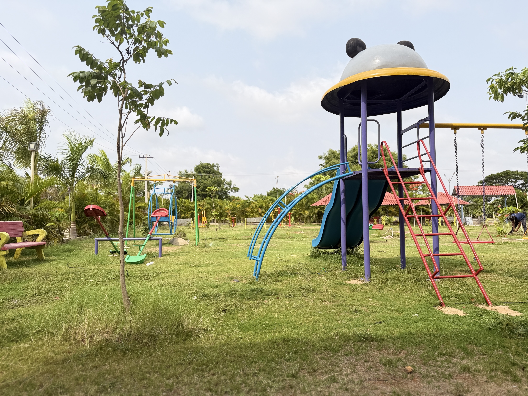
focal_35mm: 24
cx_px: 264
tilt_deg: +3.7
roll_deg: +0.1
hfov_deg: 71.6
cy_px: 198
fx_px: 366
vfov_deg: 56.8
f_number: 1.78
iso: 80
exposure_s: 1/4975
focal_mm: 6.76
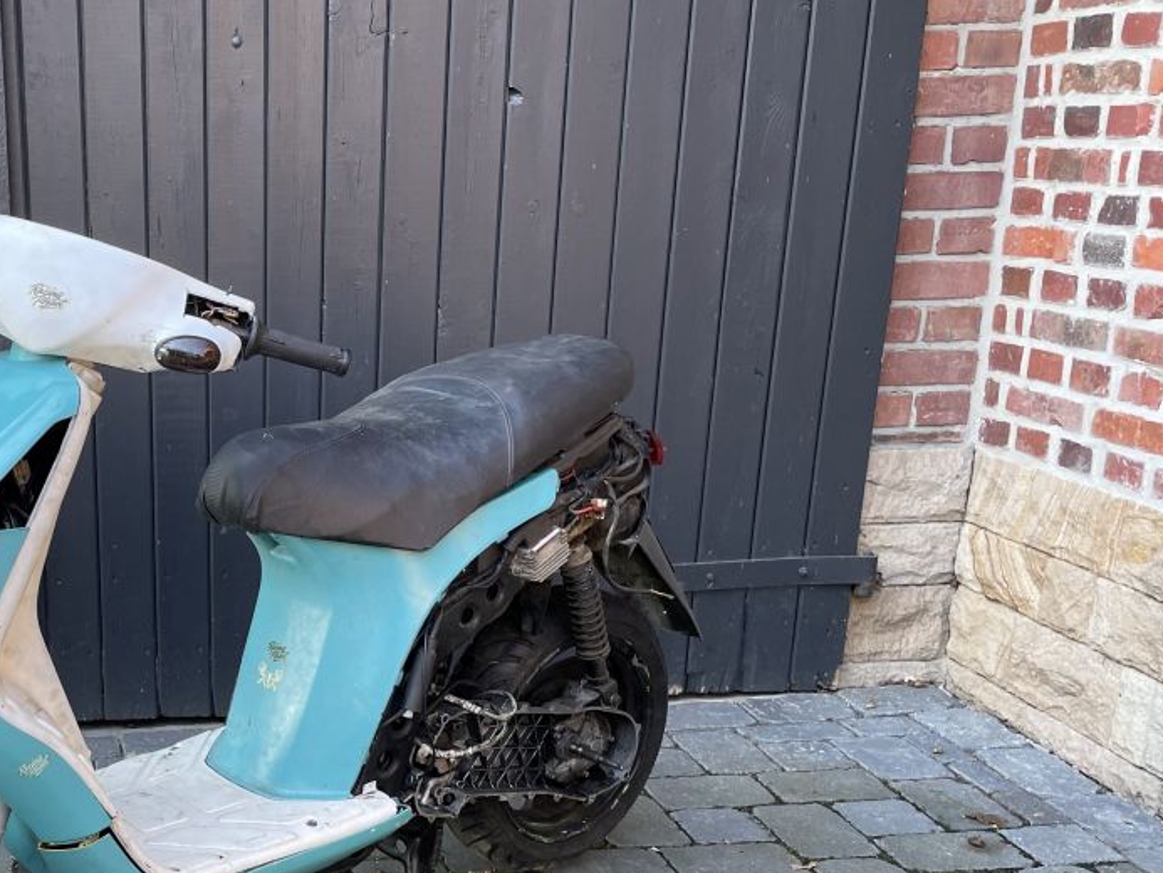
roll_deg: +2.5
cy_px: 673
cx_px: 166
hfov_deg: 39.7
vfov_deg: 31.5
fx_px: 1512
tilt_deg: -15.7
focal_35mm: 45
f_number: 1.6
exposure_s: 1/121
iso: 50
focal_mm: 4.2
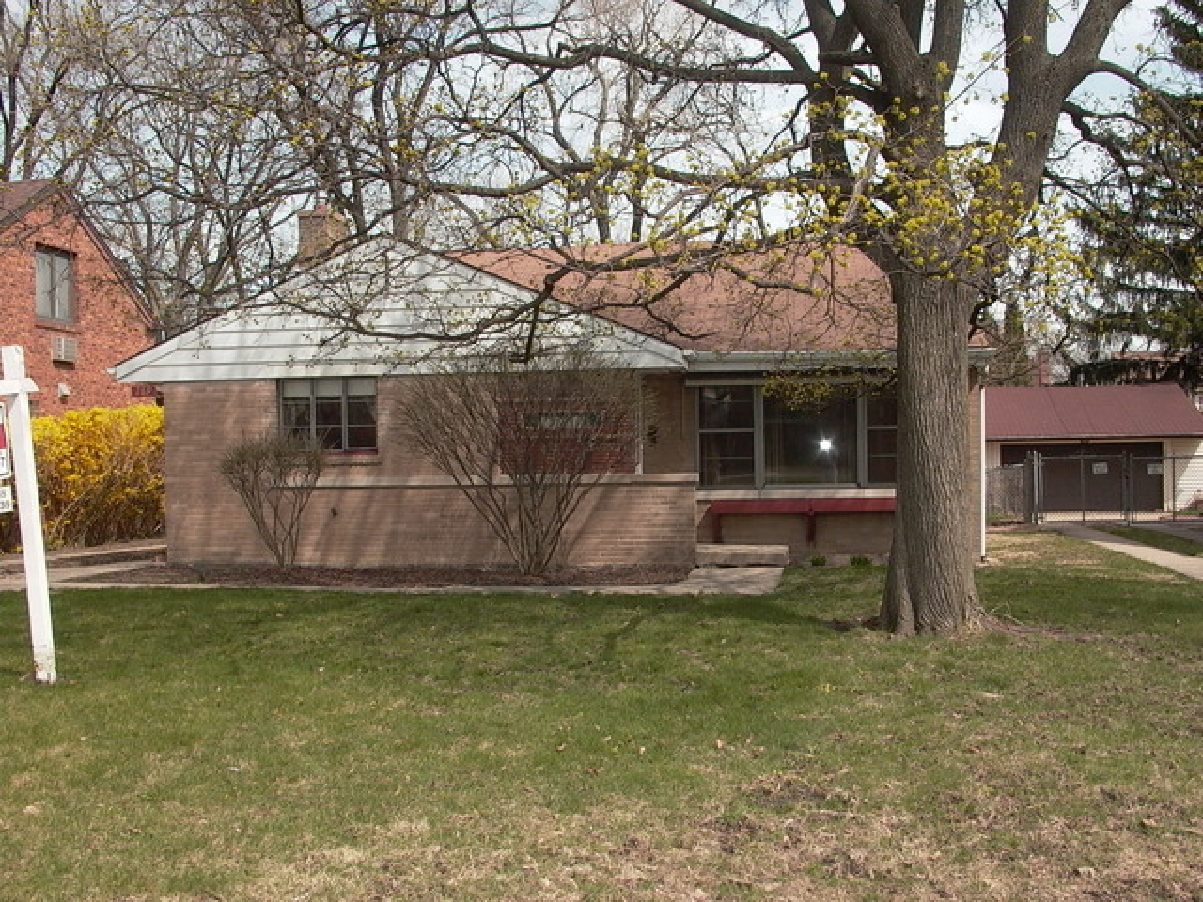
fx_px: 1321
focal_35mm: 38
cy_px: 451
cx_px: 602
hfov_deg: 49.0
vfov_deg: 37.7
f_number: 4.79
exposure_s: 1/559
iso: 100
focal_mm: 8.19
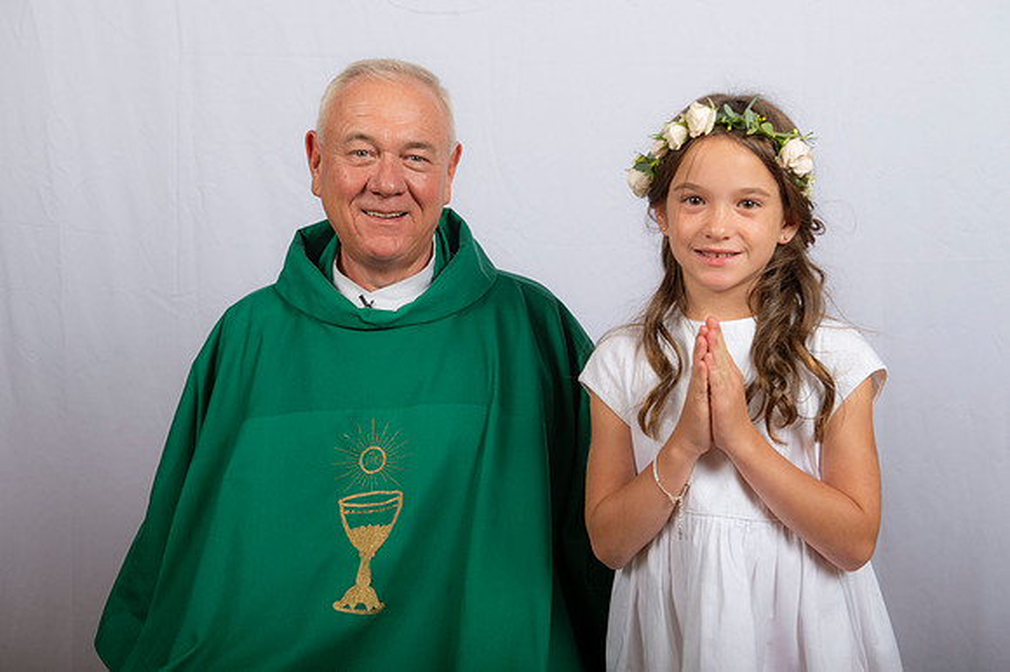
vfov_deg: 24.6
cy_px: 336
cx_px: 505
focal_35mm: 55
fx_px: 1542
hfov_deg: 36.3
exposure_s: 1/200
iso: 320
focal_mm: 55
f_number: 8
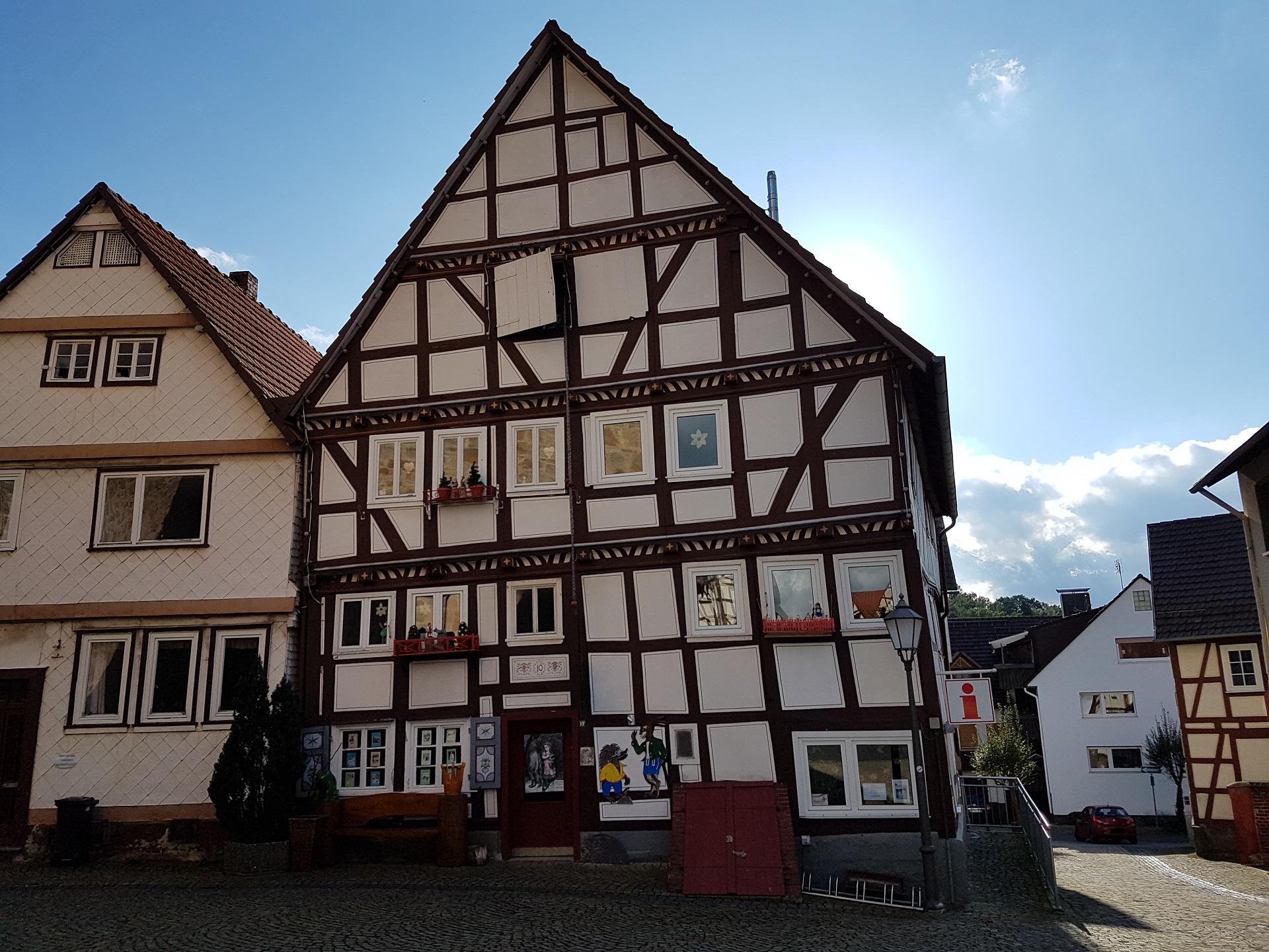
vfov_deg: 53.1
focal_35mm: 26
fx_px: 953
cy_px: 476
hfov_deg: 67.3
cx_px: 634
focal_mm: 4.2
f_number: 1.7
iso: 40
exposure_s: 1/3416
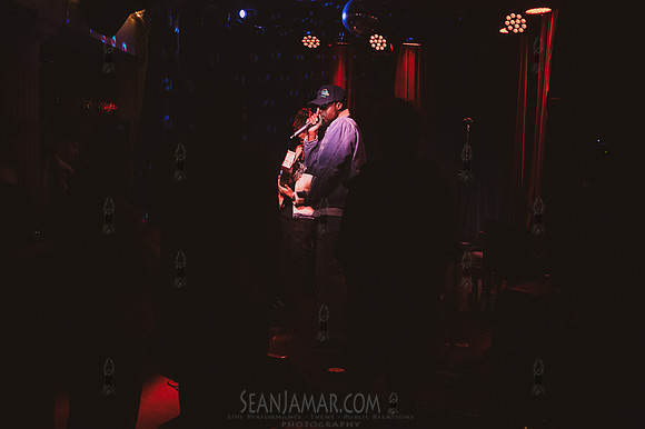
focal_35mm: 38
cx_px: 322
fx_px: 680
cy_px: 214
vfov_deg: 35.0
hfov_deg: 50.7
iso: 12800
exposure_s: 1/320
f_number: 3.5
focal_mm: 38
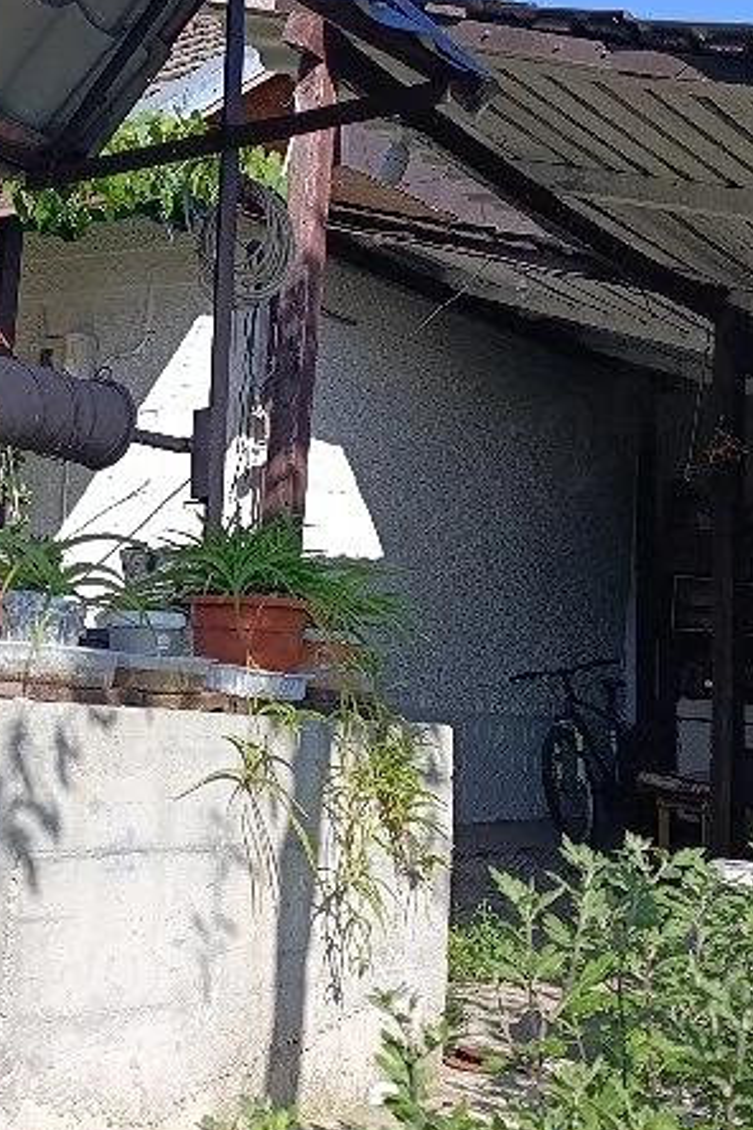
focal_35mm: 54
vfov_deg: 36.8
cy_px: 498
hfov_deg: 24.2
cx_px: 53
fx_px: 1694
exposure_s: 1/476
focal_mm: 6.14
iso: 50
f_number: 1.6
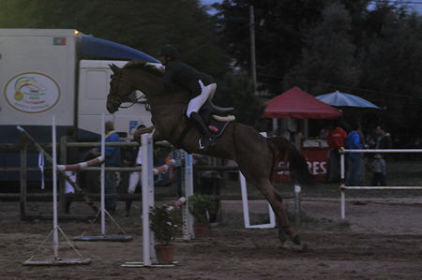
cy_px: 140
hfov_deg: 12.2
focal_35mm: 168
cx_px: 211
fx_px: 1967
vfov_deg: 8.2
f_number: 3.2
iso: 1600
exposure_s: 1/200
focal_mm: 112
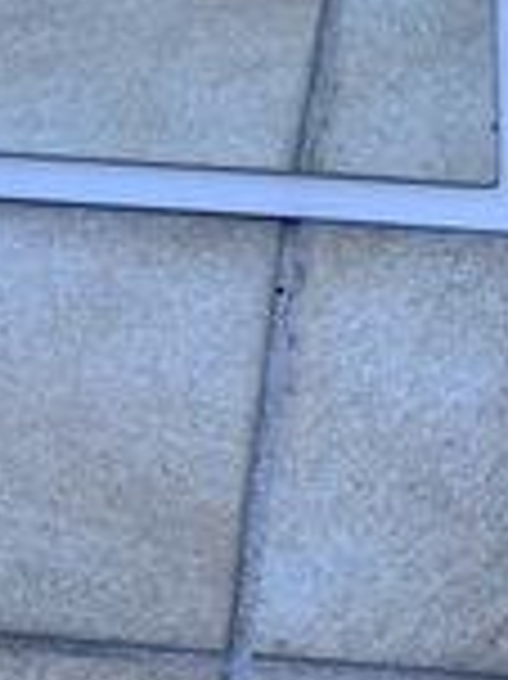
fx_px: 2704
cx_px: -40
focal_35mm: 138
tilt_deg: -14.9
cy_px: -797
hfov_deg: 10.6
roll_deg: +4.5
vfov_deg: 12.2
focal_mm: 5.1
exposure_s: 1/761
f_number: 1.6
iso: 50
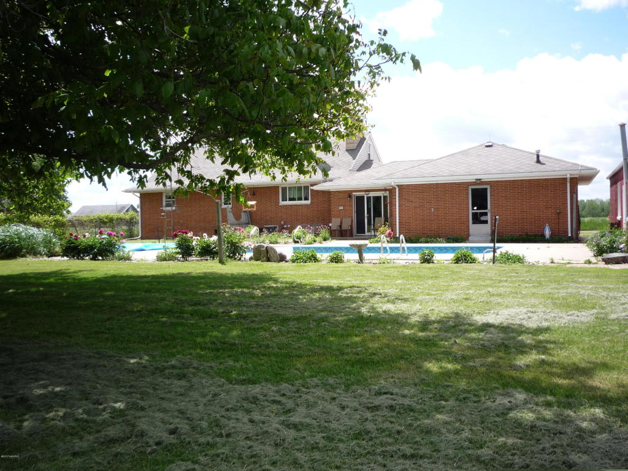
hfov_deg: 56.8
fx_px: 581
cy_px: 236
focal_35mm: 32
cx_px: 314
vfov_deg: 44.2
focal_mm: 5.2
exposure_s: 1/320
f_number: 4
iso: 100
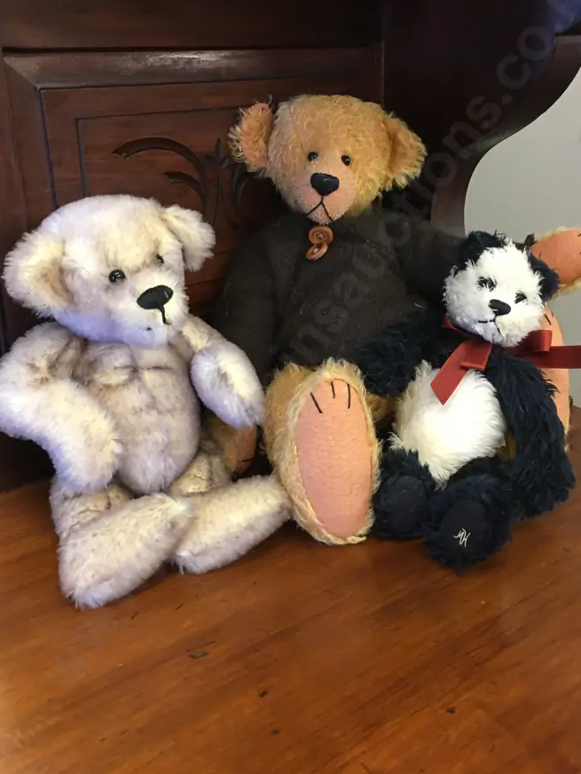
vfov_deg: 53.7
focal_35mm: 34
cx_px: 323
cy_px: 324
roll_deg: +1.0
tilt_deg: -18.4
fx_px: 761
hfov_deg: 41.7
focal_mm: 4.15
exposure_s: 1/17
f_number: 2.2
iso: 80
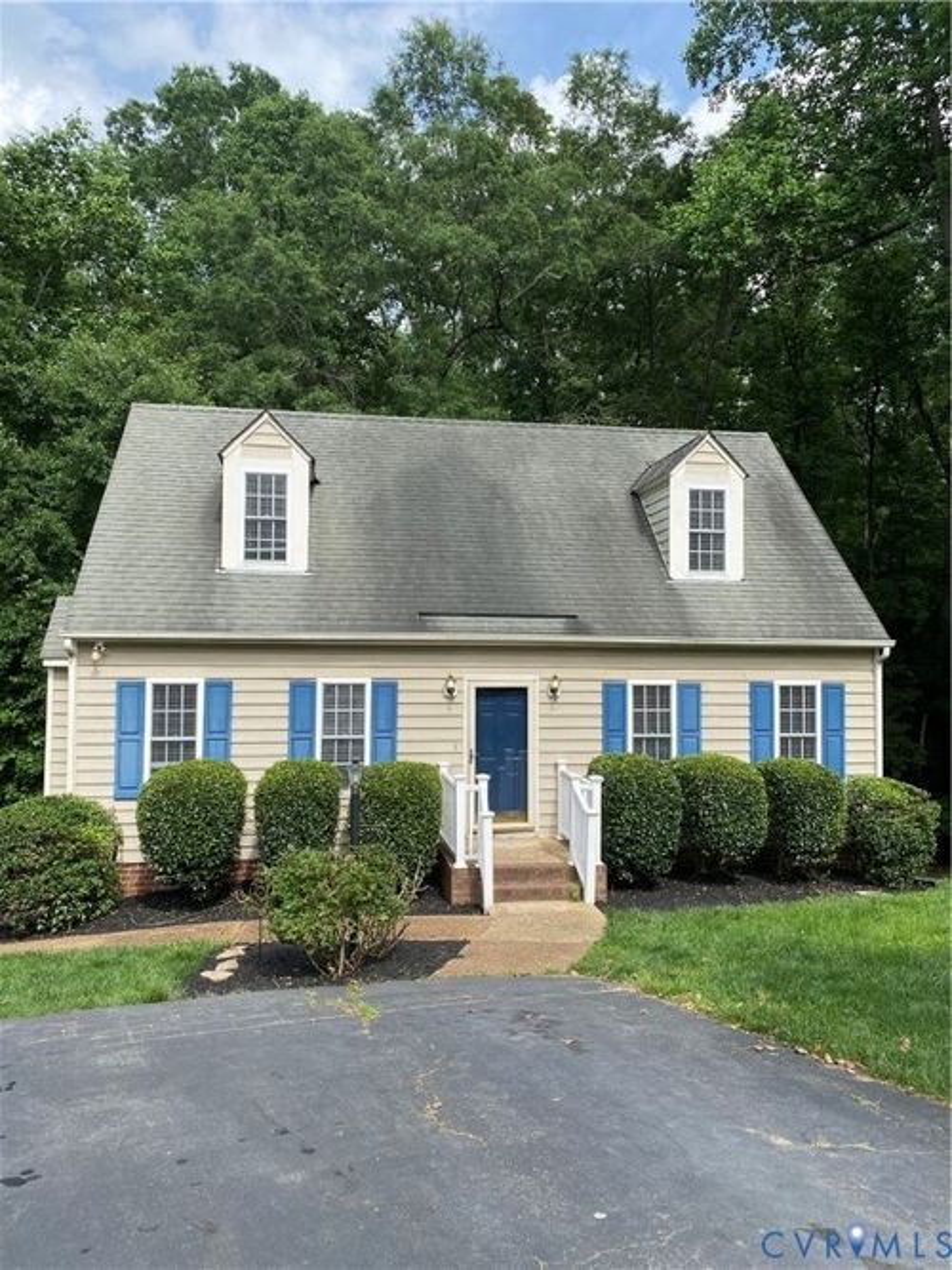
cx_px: 476
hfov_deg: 53.0
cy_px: 635
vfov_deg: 67.3
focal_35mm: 26
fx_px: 954
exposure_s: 1/1147
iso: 32
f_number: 1.8
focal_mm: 4.25
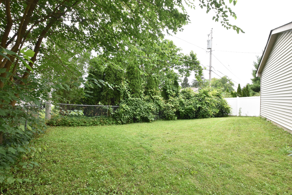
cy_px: 98
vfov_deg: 77.3
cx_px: 146
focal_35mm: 15
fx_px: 122
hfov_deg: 100.4
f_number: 8
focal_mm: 10
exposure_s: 1/250
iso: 800
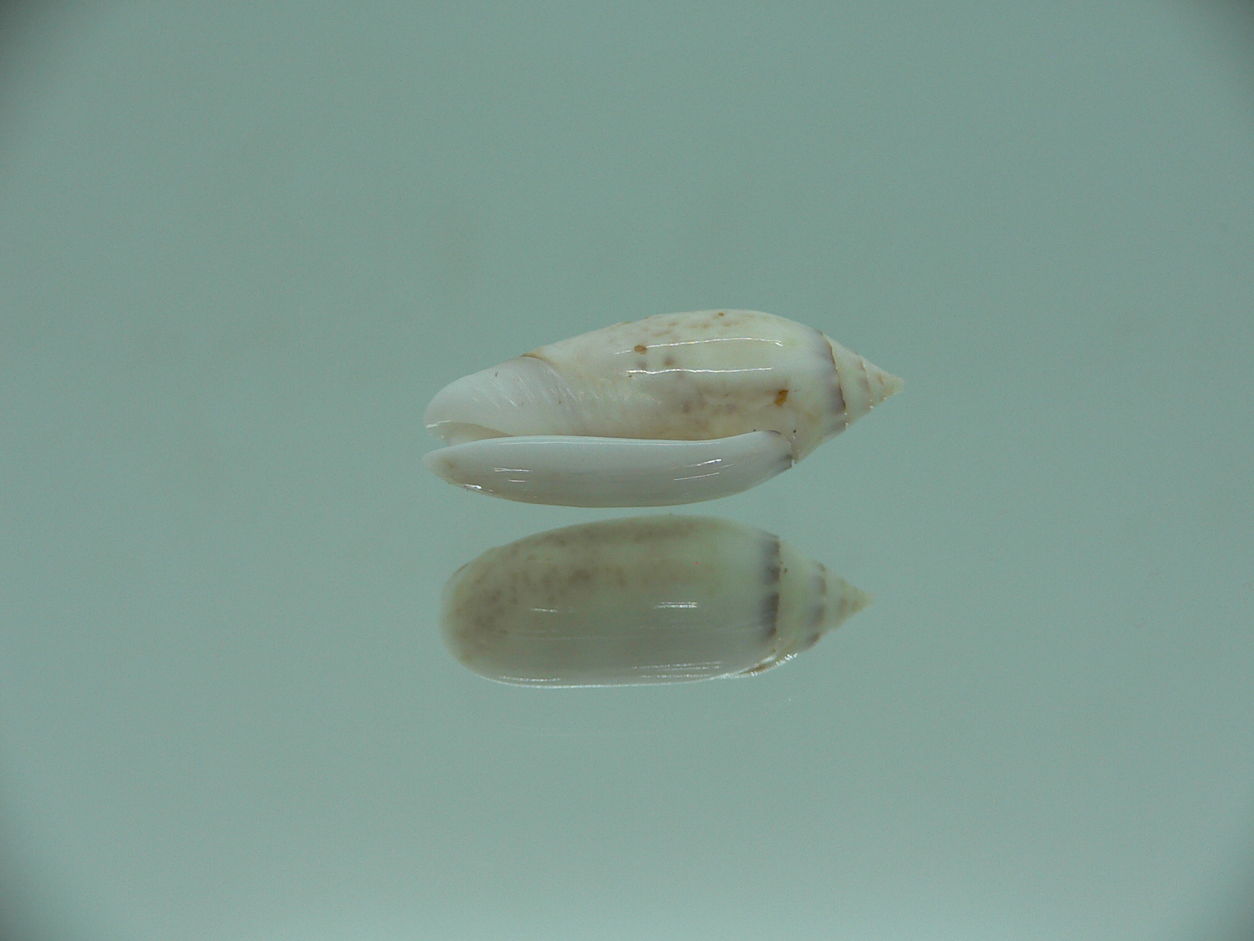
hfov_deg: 52.6
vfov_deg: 40.7
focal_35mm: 35
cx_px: 627
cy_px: 470
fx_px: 1268
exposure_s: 1/80
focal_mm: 4.6
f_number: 2.8
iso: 80
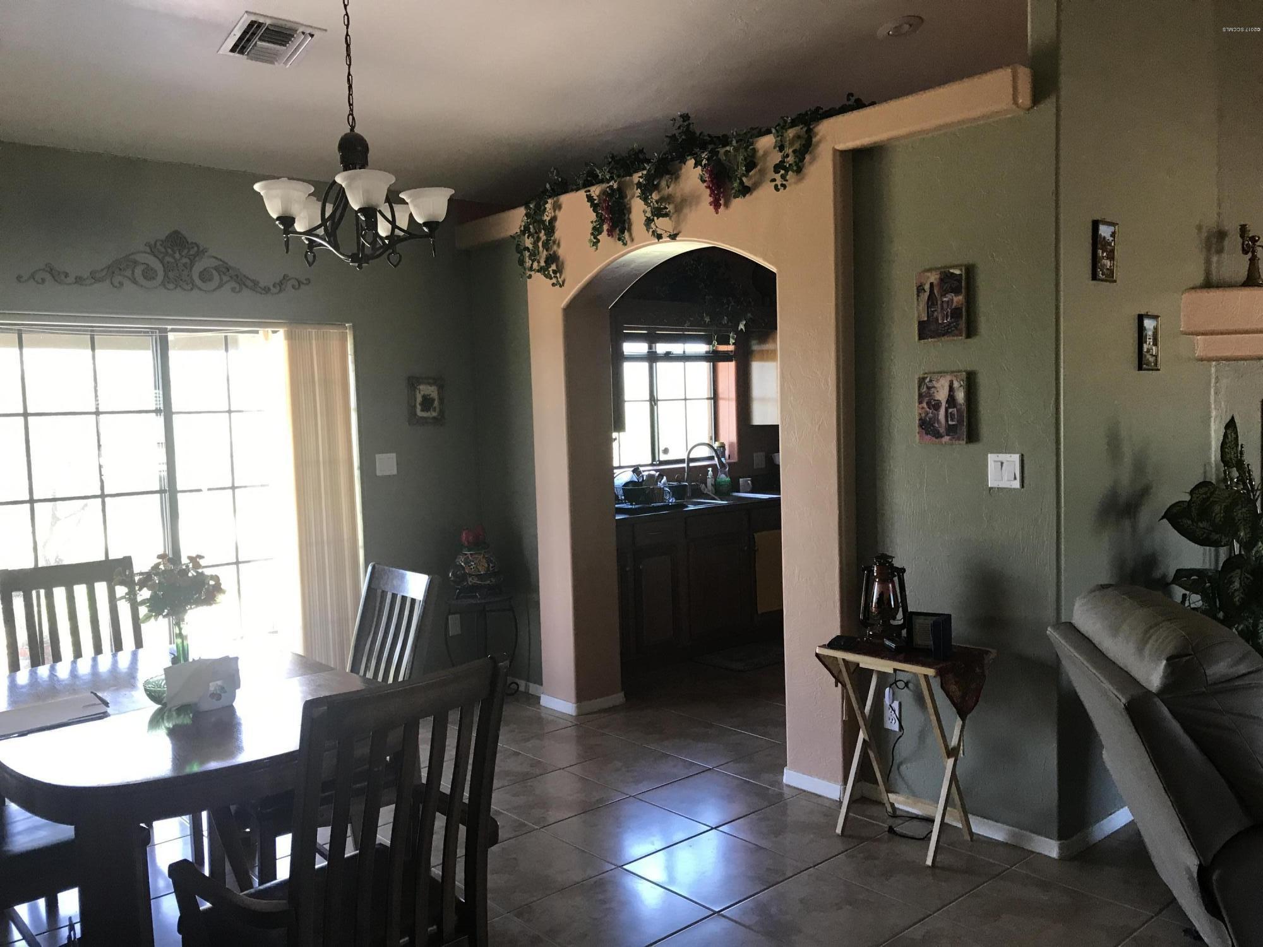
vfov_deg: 49.7
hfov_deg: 63.4
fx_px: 1022
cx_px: 632
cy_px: 474
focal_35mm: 28
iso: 40
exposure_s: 1/30
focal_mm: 3.99
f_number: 1.8
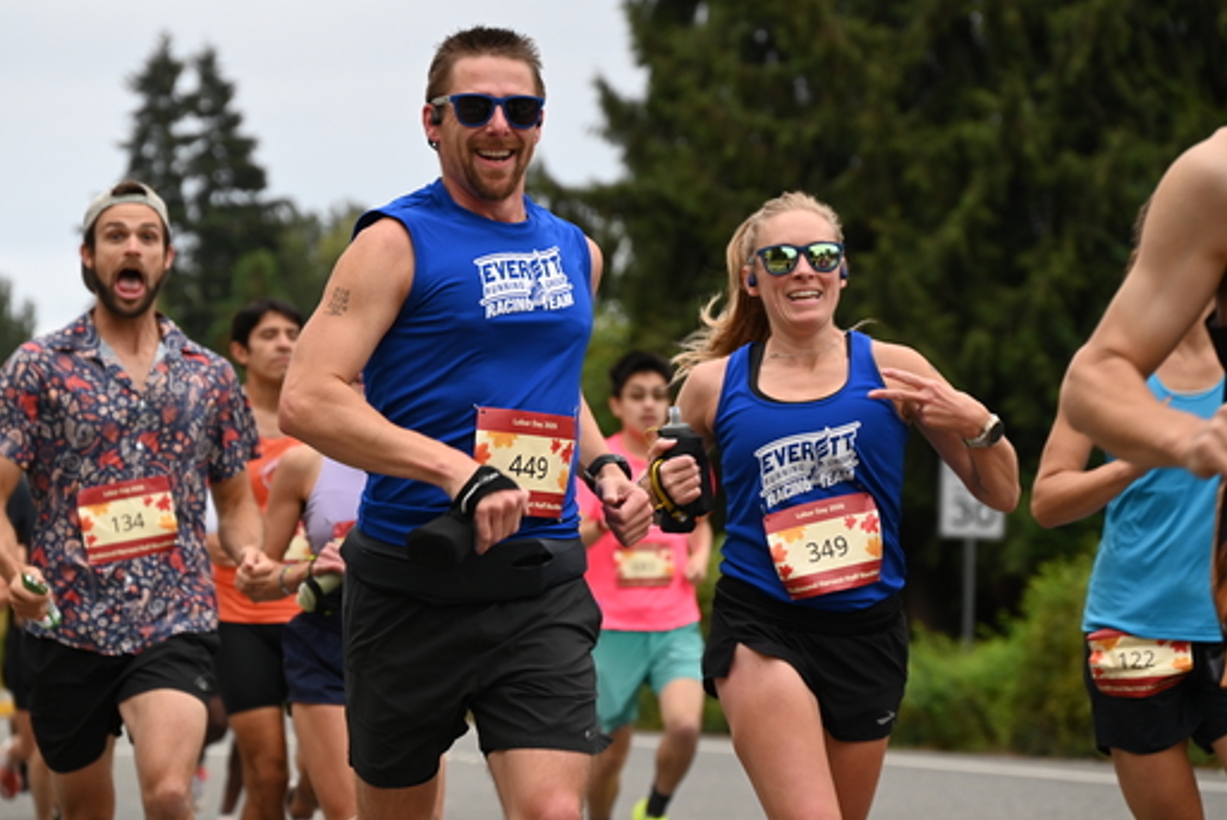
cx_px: 576
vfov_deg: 9.2
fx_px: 5117
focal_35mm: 150
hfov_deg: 13.7
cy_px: 427
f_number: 6.3
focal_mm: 140
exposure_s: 1/250
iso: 800
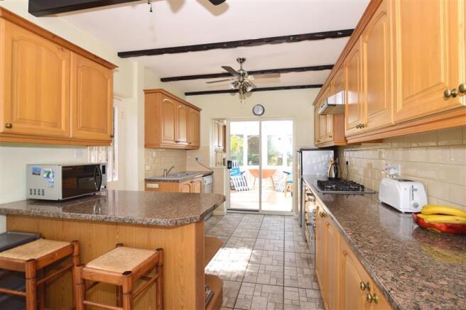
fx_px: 223
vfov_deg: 69.6
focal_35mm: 17
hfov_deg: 92.5
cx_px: 233
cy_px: 155
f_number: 6.3
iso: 400
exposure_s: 1/160
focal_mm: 11.5
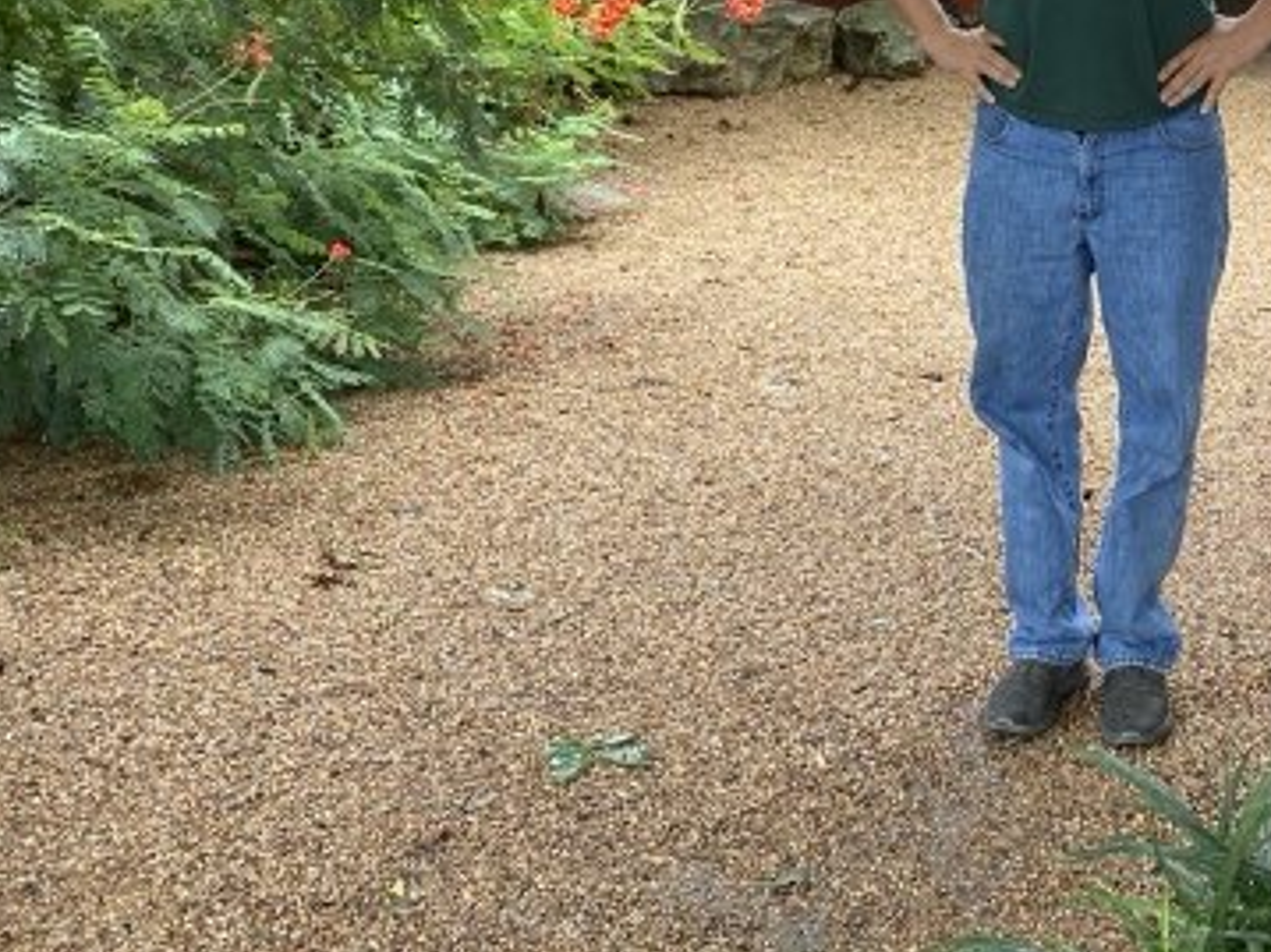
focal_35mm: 58
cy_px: 35
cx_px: 1158
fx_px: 2129
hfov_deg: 31.6
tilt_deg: -5.5
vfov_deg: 24.3
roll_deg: -1.4
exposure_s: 1/121
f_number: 1.8
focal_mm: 4.25
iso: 50
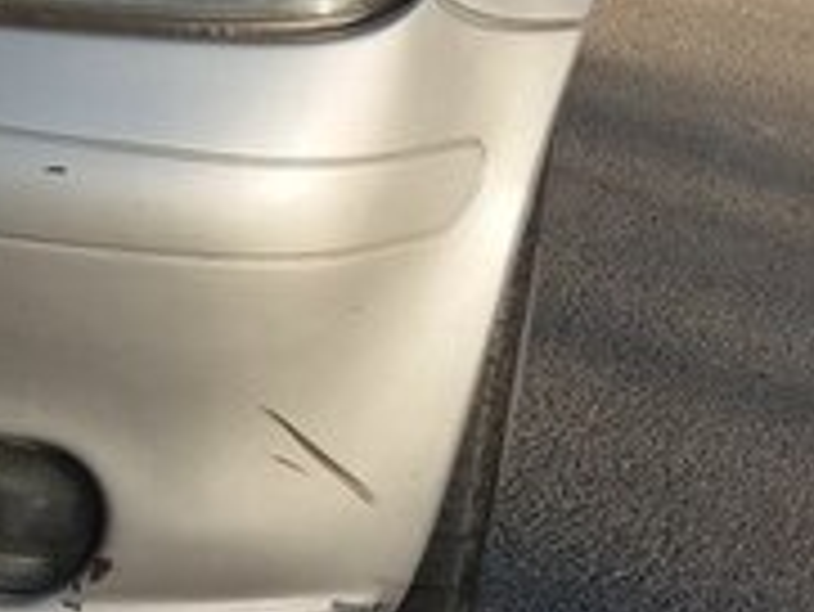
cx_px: 166
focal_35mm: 102
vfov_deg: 14.1
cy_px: -133
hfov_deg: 19.1
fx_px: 2400
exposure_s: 1/564
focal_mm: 3.7
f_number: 1.9
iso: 64
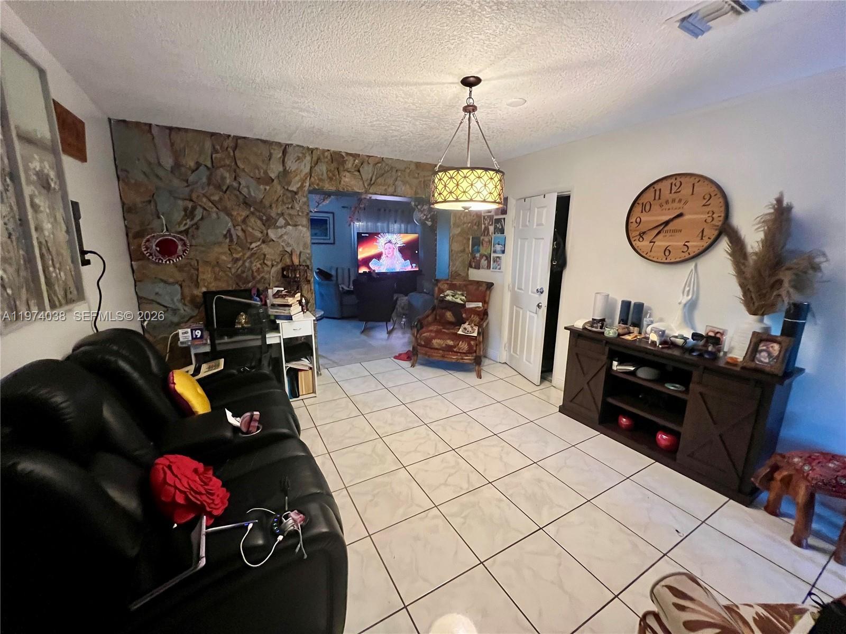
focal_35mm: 13
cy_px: 317
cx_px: 423
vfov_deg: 89.9
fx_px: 318
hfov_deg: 106.2
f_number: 1.8
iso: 800
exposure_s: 1/60
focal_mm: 1.57
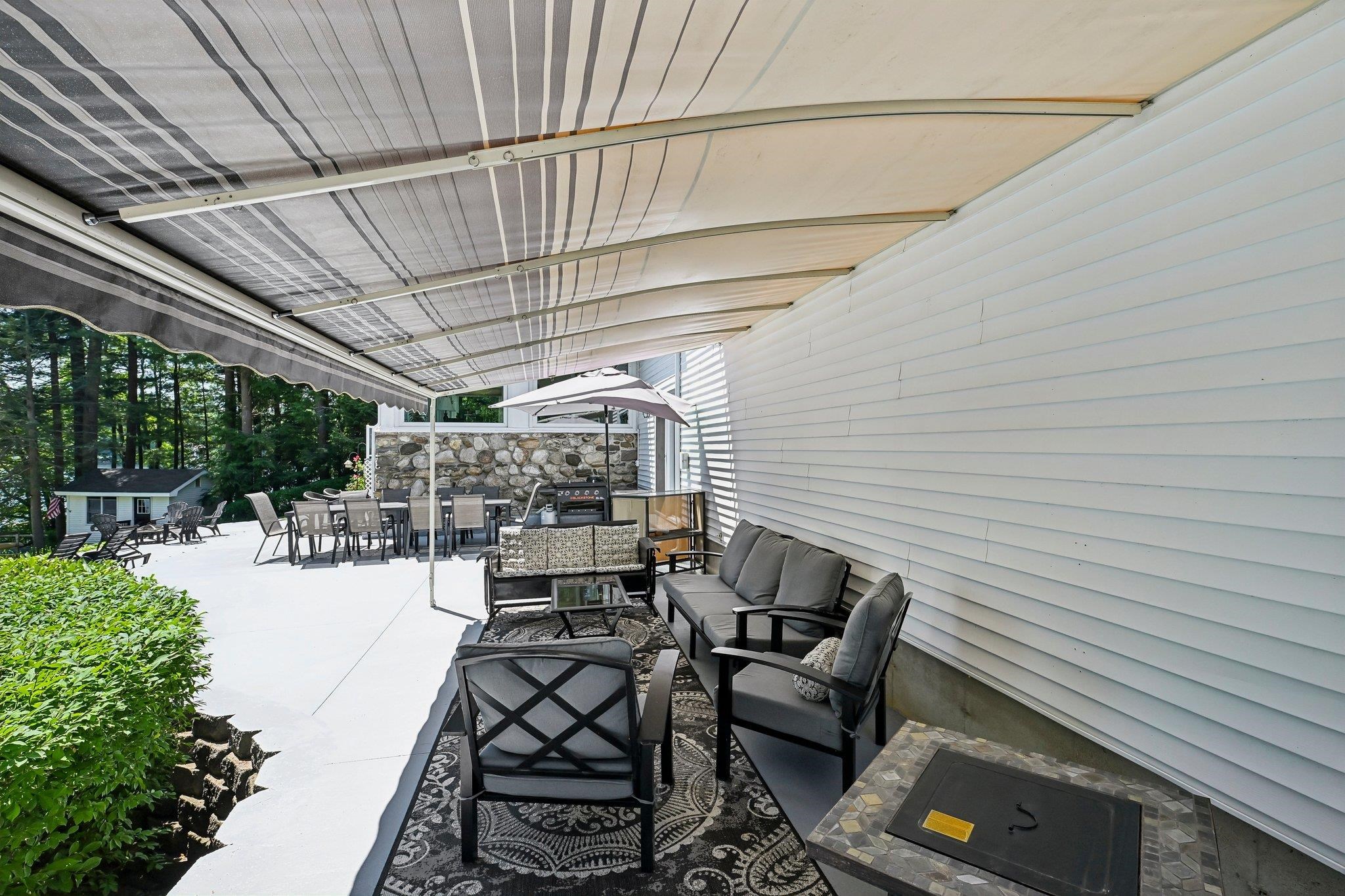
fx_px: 598
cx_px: 672
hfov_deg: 96.7
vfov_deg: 73.7
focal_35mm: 16
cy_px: 448
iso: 400
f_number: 8
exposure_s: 1/400
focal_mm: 16
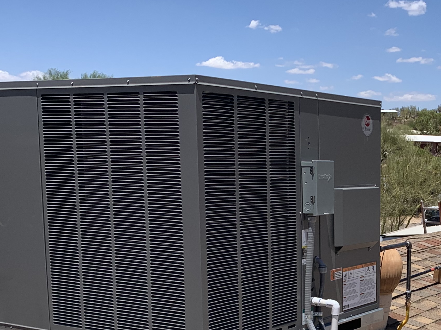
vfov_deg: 23.2
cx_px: 424
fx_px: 790
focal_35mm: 62
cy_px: 282
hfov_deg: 29.5
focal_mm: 4.25
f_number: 1.8
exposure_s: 1/2915
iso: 25
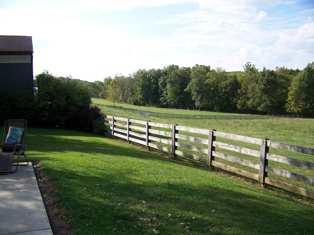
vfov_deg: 39.7
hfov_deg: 51.4
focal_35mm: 36
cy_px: 118
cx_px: 157
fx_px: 327
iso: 64
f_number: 2.8
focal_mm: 5.85
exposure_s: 1/500
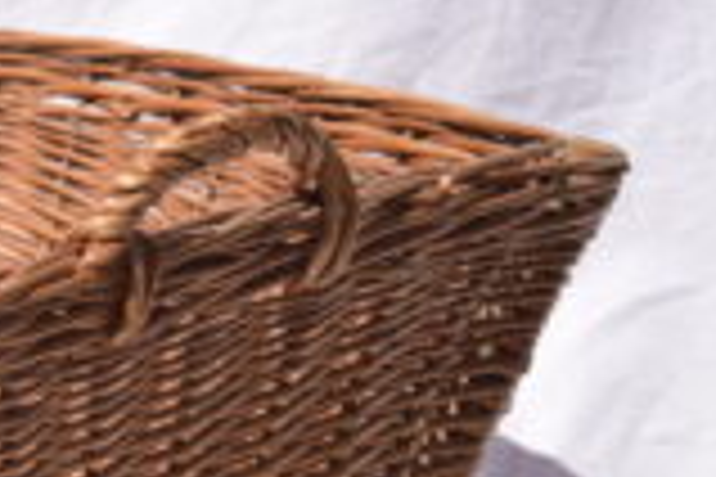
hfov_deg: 11.2
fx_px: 3560
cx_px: -207
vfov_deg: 7.7
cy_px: 295
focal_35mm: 179
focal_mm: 38
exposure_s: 1/1600
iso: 160
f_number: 4.8
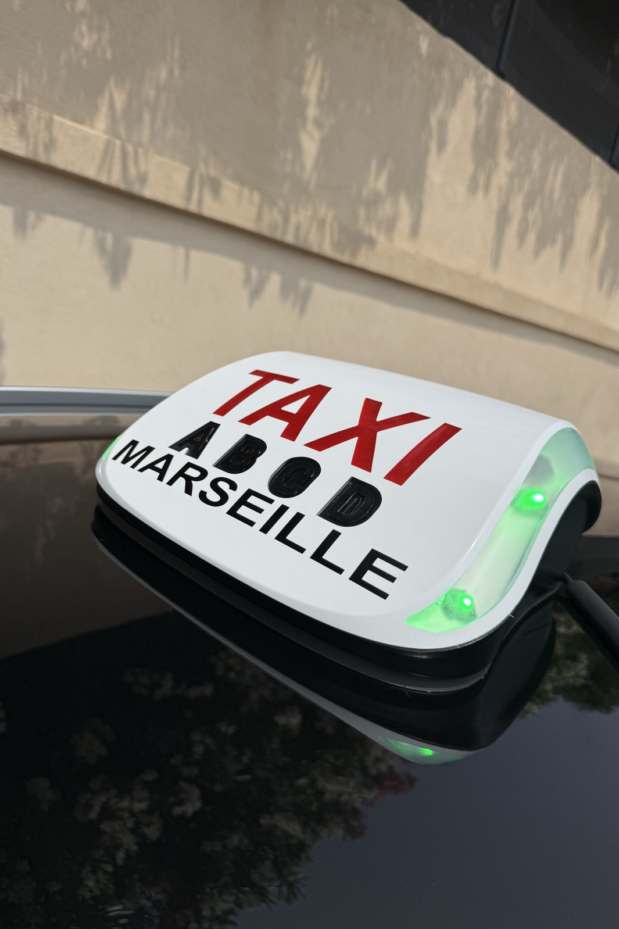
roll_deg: -11.0
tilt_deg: -10.2
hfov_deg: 51.2
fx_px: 645
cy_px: 464
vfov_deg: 71.5
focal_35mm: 25
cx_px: 280
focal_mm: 6.76
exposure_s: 1/14286
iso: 80
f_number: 1.78
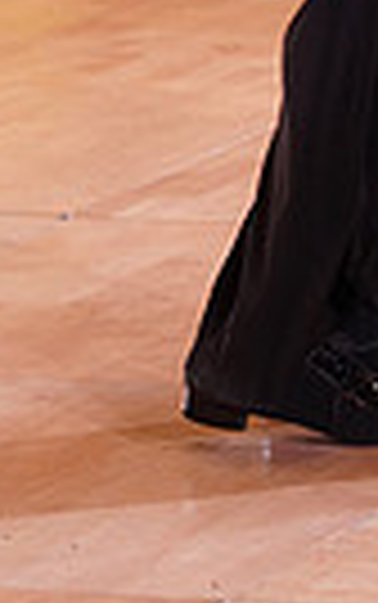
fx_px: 6398
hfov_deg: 3.4
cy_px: -562
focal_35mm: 389
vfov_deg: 5.3
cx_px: 781
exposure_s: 1/160
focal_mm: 88
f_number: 5
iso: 1600
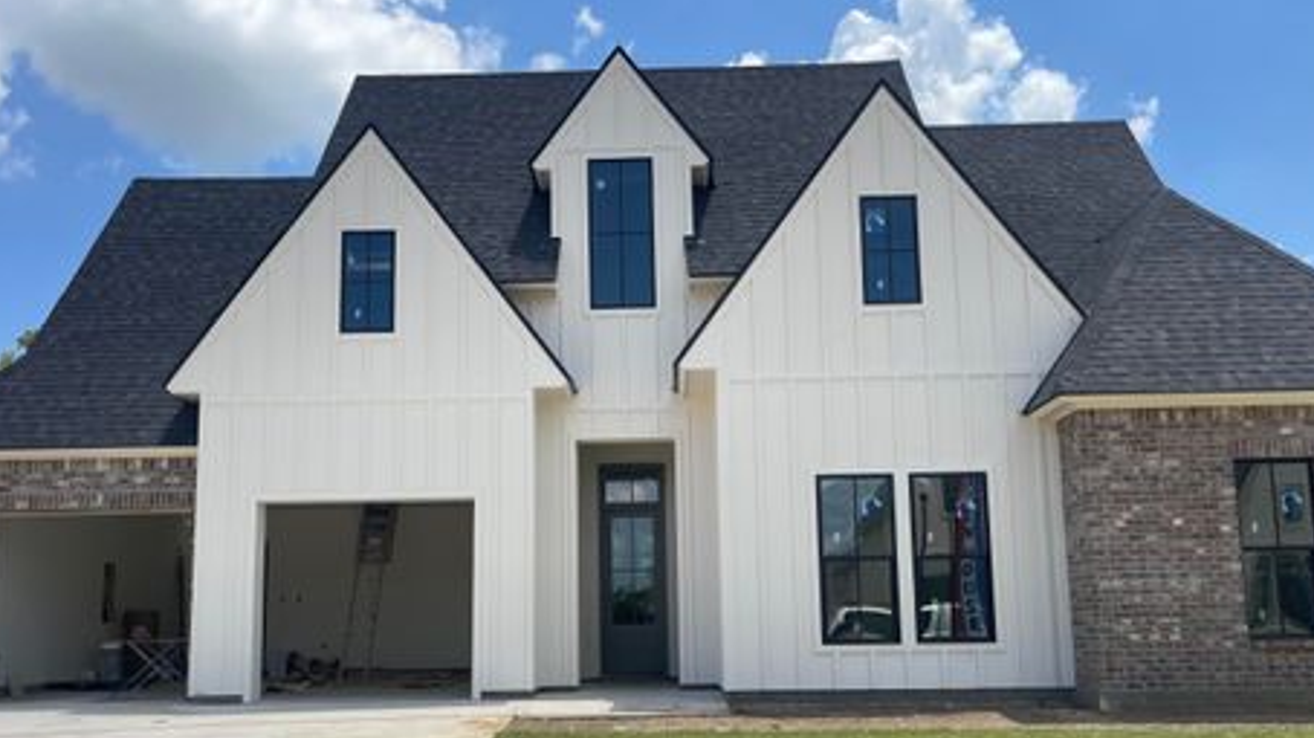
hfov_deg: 64.3
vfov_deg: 38.6
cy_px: 473
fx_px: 1045
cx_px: 643
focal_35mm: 30
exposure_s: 1/3559
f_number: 1.6
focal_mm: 5.1
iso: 32
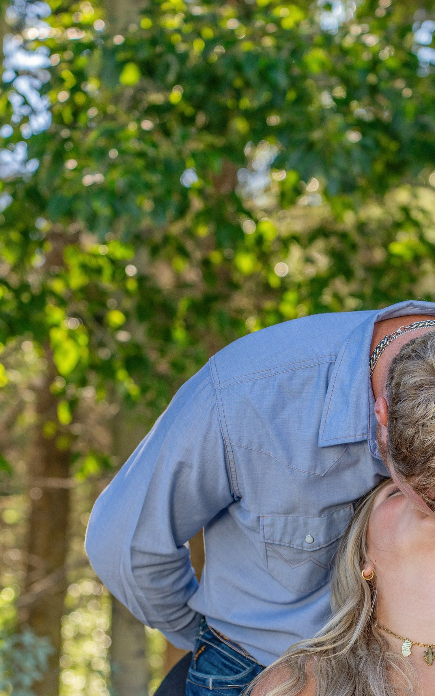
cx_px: 437
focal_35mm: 122
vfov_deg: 16.9
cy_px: 581
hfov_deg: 10.6
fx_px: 2313
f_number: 3.2
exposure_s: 1/160
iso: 125
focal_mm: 55
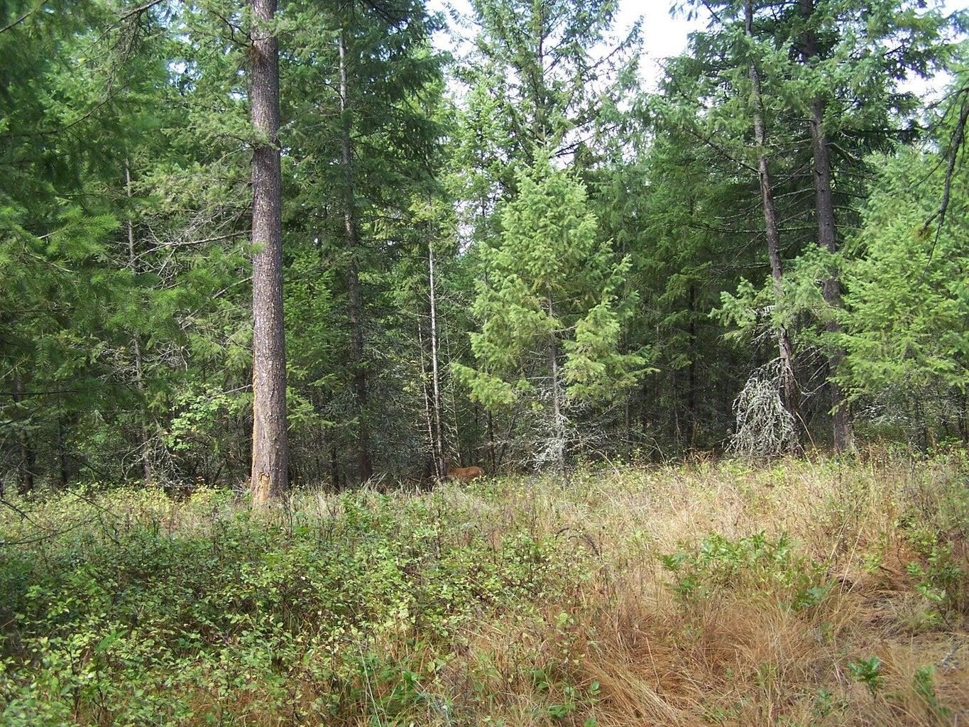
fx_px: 1064
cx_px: 484
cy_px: 364
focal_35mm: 38
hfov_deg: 49.0
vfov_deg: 37.7
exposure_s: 1/250
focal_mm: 6.3
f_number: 2.8
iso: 80
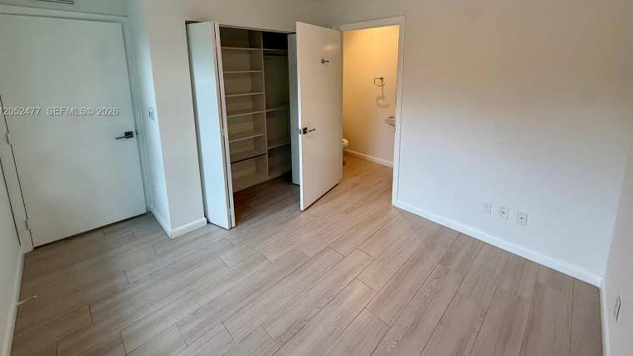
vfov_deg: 64.9
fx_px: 269
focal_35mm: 16
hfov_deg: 99.4
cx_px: 321
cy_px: 112
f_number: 2.2
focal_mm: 2.22
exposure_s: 1/120
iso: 200
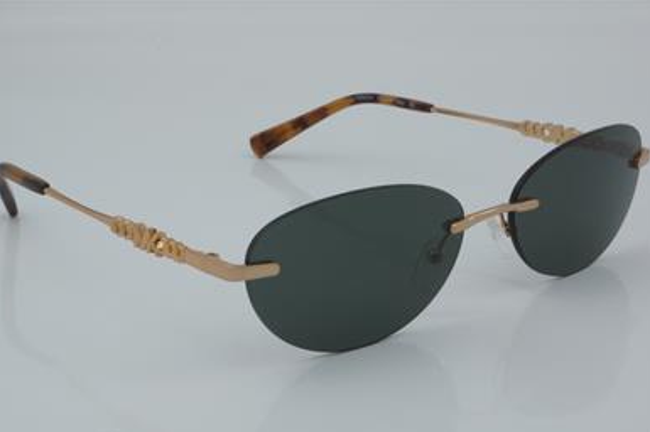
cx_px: 322
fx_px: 1407
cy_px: 221
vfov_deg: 17.5
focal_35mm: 78
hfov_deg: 26.0
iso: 100
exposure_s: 1/4
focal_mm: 50
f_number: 32
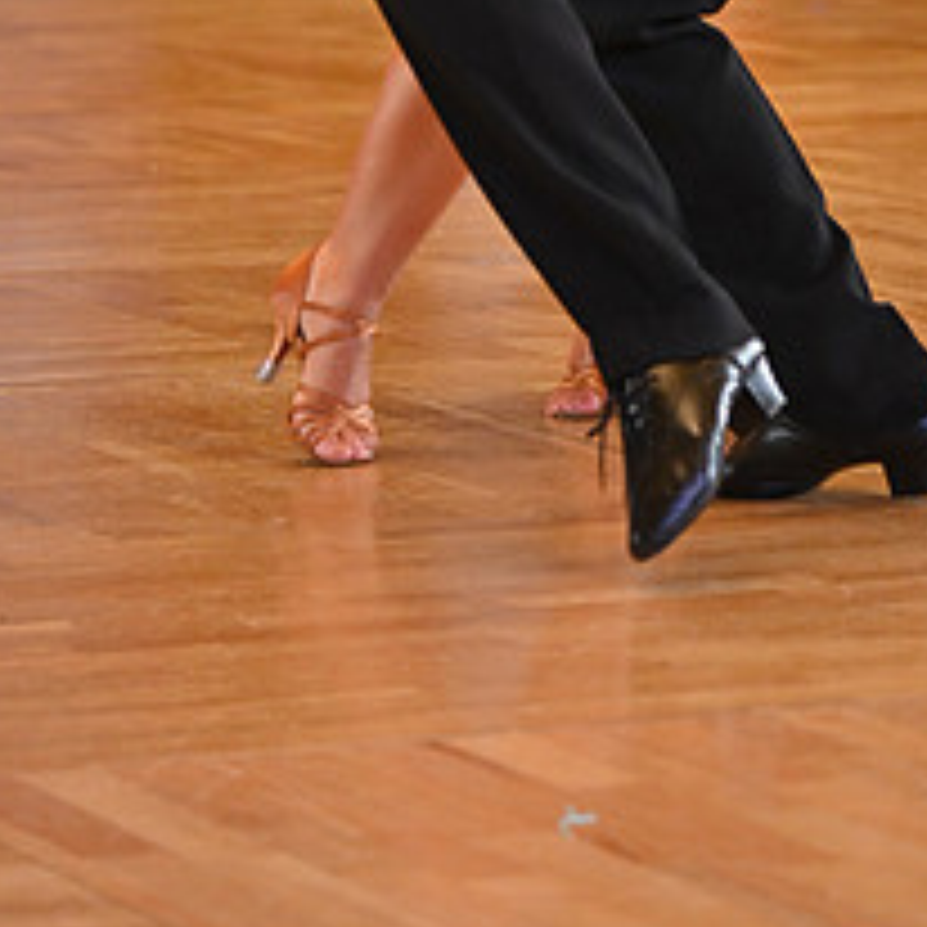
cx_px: 668
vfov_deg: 6.1
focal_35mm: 287
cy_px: -302
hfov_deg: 6.1
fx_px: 8695
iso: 1600
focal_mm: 120
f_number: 4
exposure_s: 1/400
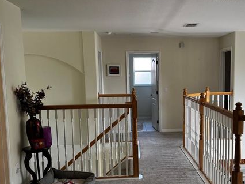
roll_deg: +1.3
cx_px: 157
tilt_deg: -2.5
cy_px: 117
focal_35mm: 43
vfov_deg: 33.4
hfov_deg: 43.4
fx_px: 304
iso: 80
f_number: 1.6
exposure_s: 1/120
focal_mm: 5.1
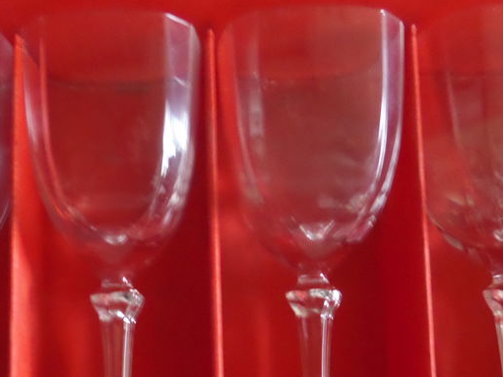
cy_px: 307
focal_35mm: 47
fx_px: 683
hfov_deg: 40.1
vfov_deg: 30.1
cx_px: 182
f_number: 3.2
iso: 400
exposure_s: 1/6
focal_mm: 4
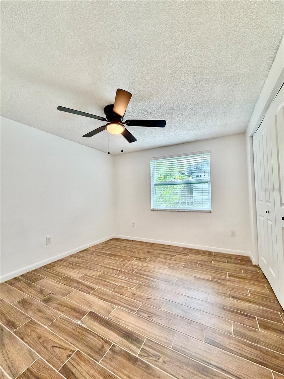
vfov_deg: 102.1
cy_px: 190
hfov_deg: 85.7
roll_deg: +1.0
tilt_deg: +2.2
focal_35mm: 14
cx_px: 142
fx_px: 153
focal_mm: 2.22
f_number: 2.2
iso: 200
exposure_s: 1/60
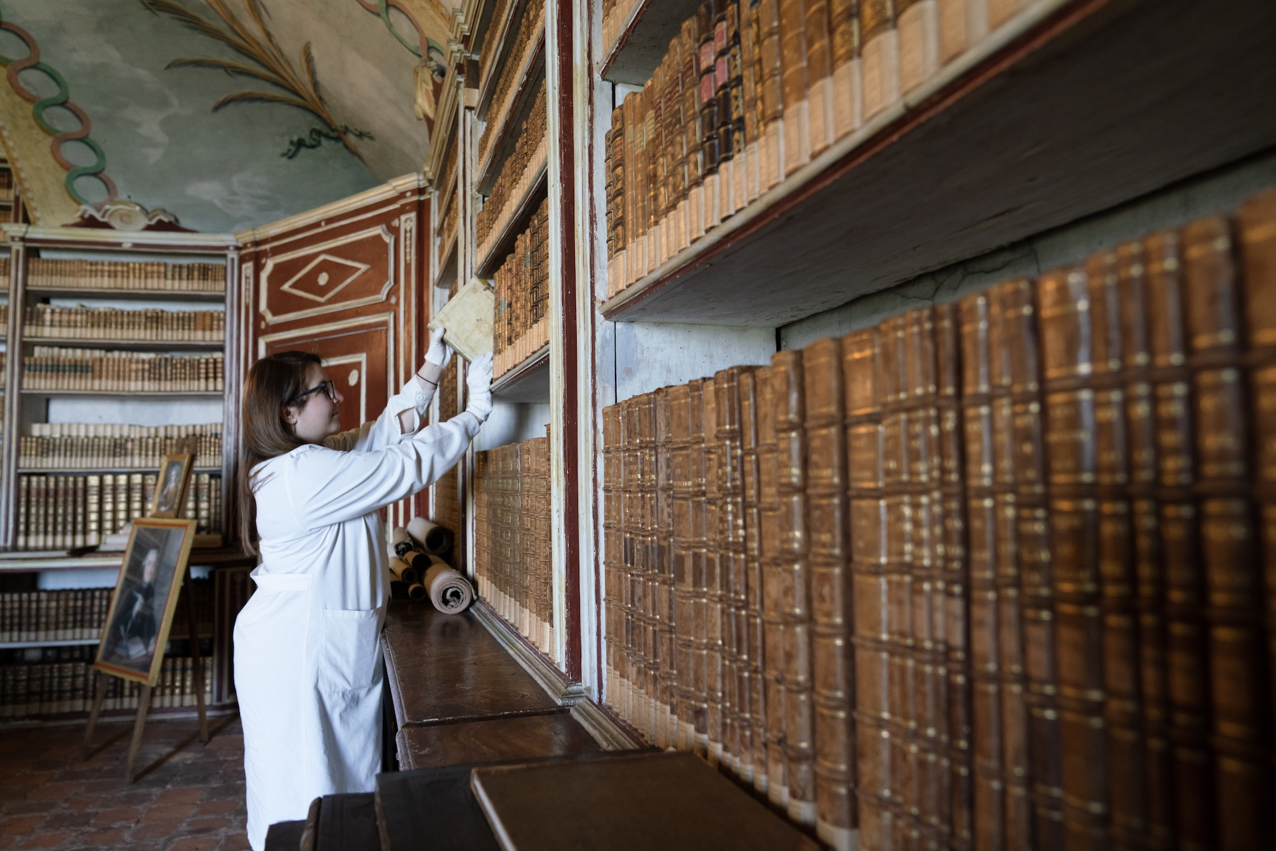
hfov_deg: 73.7
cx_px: 638
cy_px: 426
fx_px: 851
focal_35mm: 24
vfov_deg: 53.1
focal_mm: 24
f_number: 3.5
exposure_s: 1/125
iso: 1600
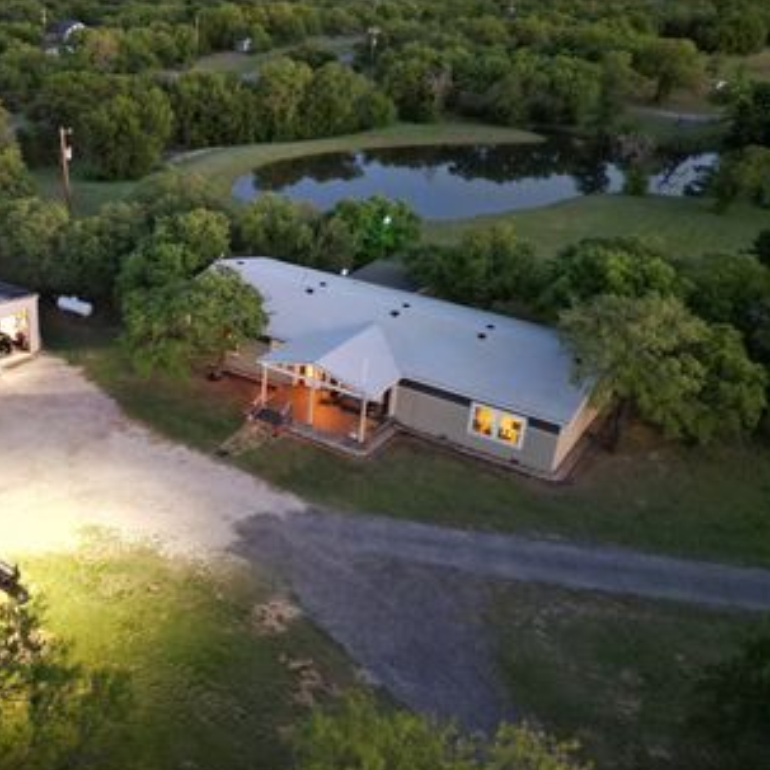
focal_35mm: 35
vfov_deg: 47.2
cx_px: 175
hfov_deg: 45.3
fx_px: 881
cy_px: 367
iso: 1090
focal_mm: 6.72
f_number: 1.7
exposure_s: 1/8
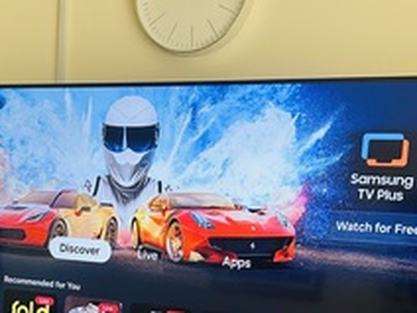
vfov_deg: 25.2
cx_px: 143
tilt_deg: -6.1
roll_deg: -2.6
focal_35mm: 56
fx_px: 675
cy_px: 292
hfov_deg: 34.1
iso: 125
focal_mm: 5.7
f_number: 1.5
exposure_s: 1/112
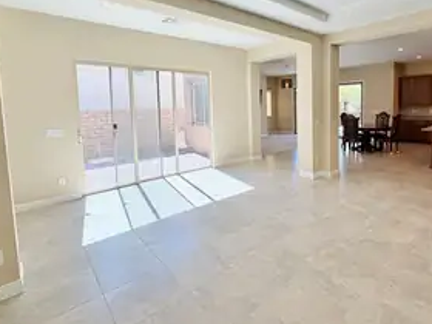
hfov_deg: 80.4
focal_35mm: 20
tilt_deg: -4.4
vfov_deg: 65.1
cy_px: 123
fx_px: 250
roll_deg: +1.0
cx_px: 267
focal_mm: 2.22
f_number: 2.2
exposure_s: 1/191
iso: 50
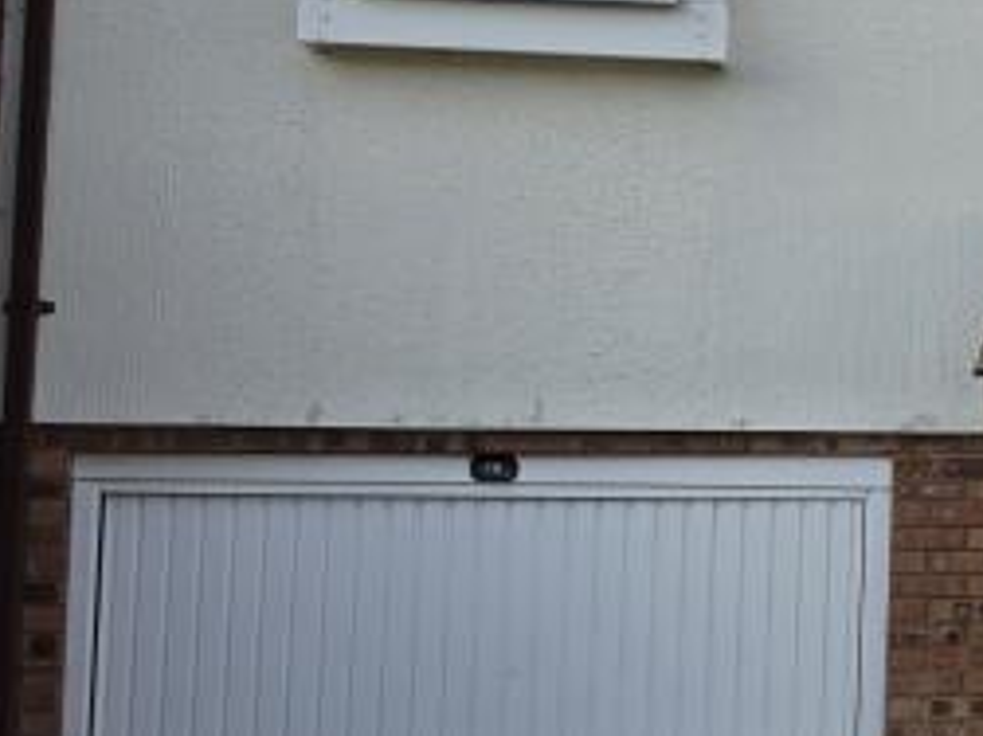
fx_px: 2668
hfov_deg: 17.4
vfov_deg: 15.7
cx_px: 1715
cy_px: 290
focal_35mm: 94
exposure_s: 1/4055
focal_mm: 6.5
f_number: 1.4
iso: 64
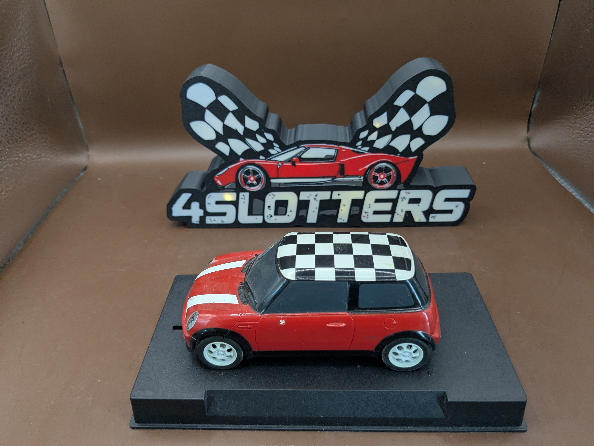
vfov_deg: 51.4
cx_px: 297
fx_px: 463
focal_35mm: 27
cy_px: 223
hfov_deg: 65.3
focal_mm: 4.38
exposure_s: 1/99.9
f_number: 1.73
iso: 359
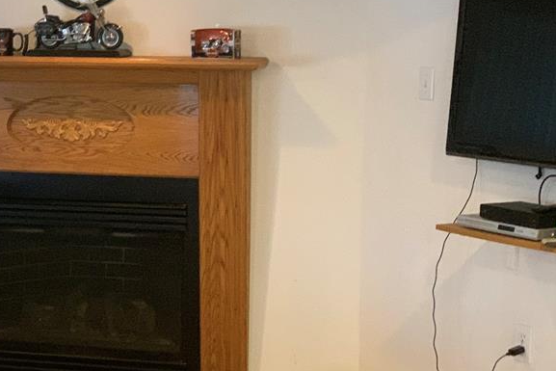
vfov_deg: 14.3
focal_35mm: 96
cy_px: 202
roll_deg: +0.0
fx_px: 1483
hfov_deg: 21.0
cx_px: 112
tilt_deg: -6.7
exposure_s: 1/40
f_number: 2.4
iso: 400
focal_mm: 6
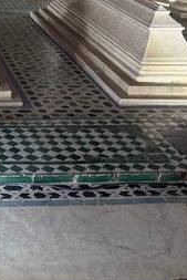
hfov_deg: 17.7
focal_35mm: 71
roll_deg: +1.2
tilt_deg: -12.4
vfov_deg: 27.4
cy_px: 24
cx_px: -74
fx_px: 552
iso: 200
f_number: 1.78
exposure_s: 1/137
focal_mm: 6.76
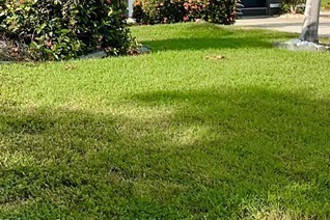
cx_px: -35
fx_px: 889
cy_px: -89
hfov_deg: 20.1
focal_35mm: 97
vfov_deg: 13.4
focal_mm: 3
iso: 25
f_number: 1.8
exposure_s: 1/2058
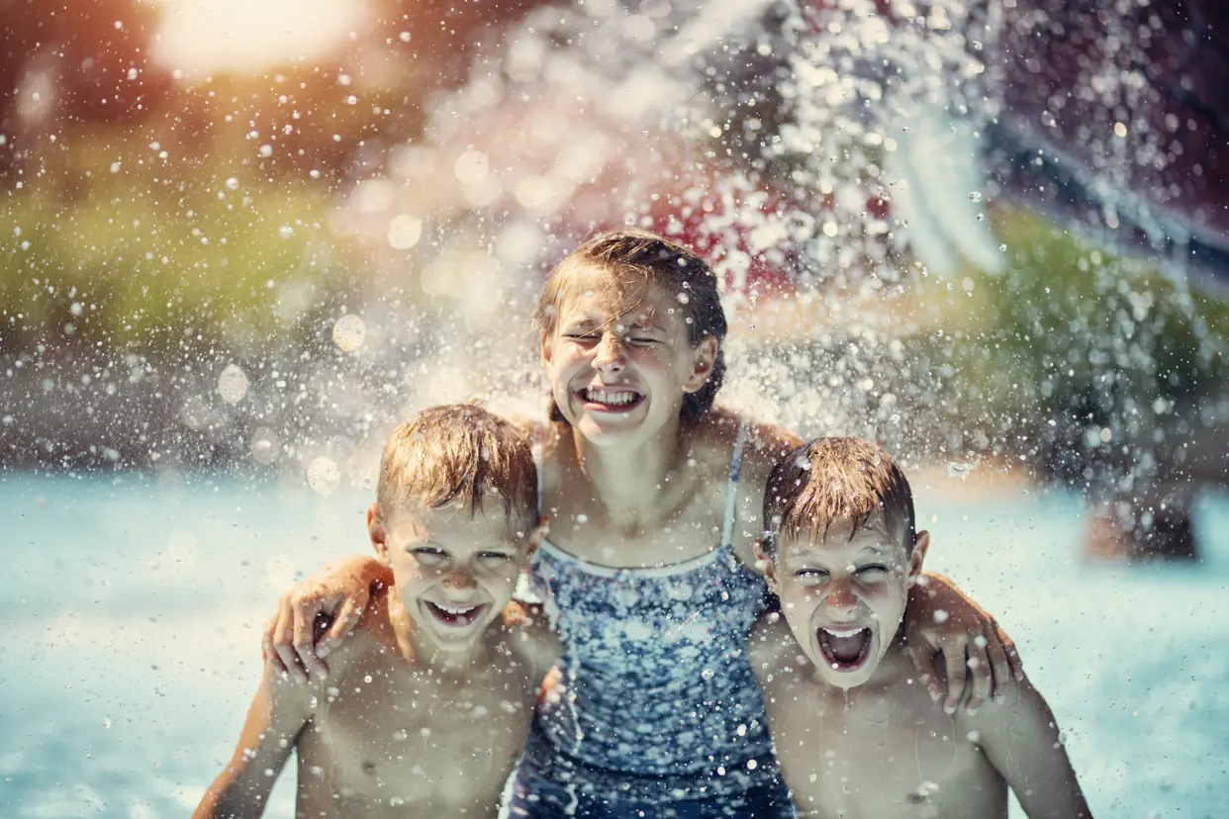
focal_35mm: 85
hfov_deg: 23.9
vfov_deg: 16.1
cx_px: 614
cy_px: 410
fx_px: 2902
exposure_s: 1/5000
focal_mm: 85
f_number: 1.4
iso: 64
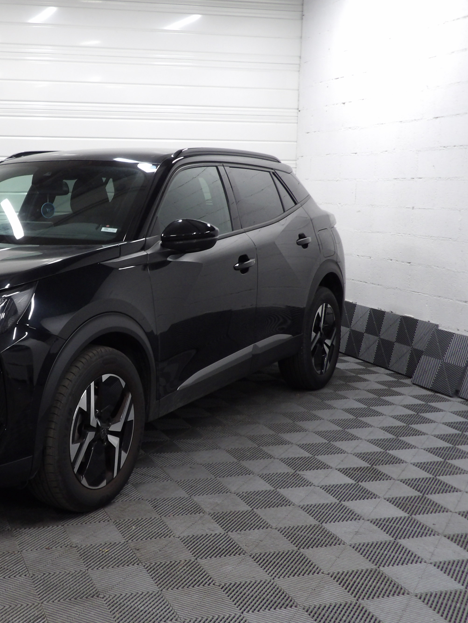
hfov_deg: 31.3
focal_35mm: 45
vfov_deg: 42.1
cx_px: 86
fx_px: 811
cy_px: 314
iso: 210
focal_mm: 5.9
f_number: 3.1
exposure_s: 1/20
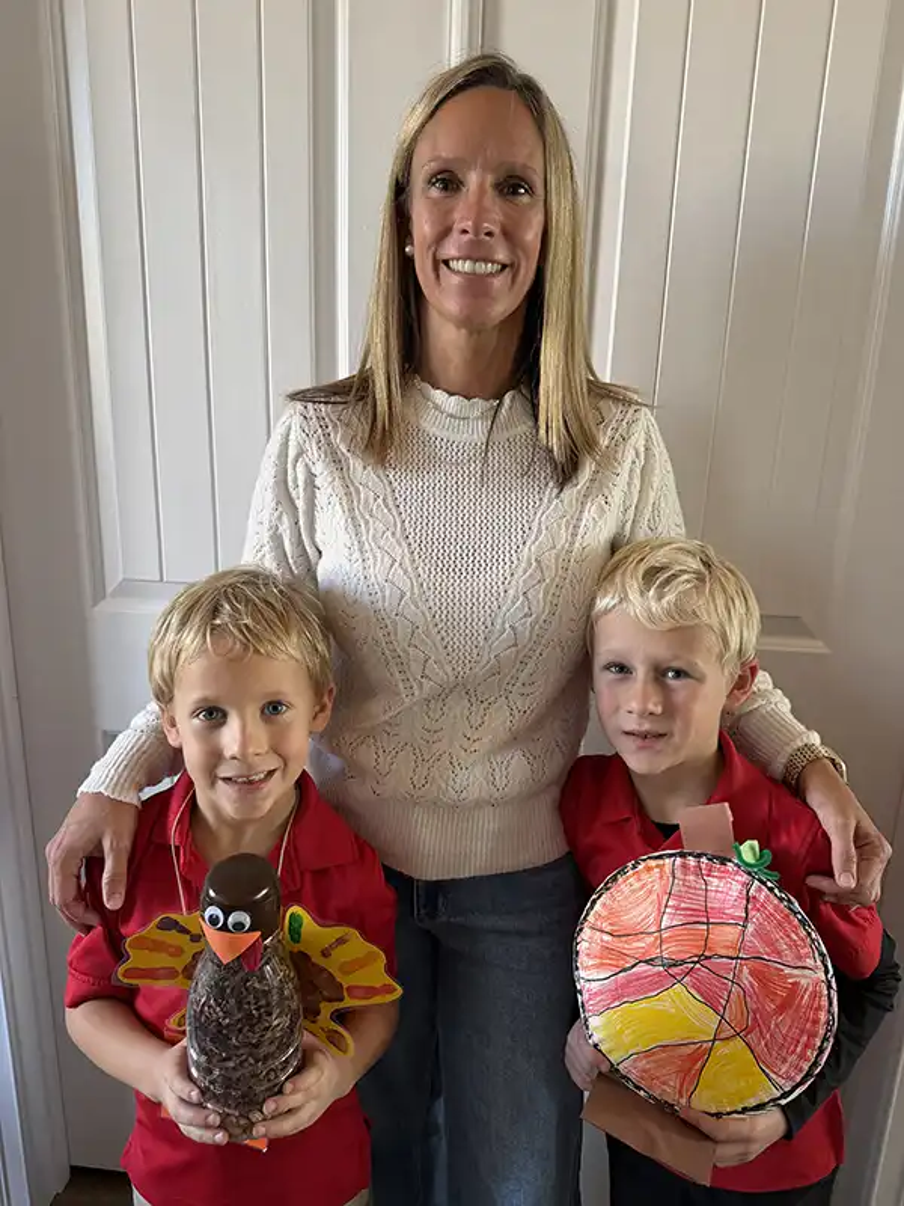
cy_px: 603
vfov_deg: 71.6
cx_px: 452
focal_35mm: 24
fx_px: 836
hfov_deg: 56.8
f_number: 1.78
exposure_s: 1/60
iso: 200
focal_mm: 6.76
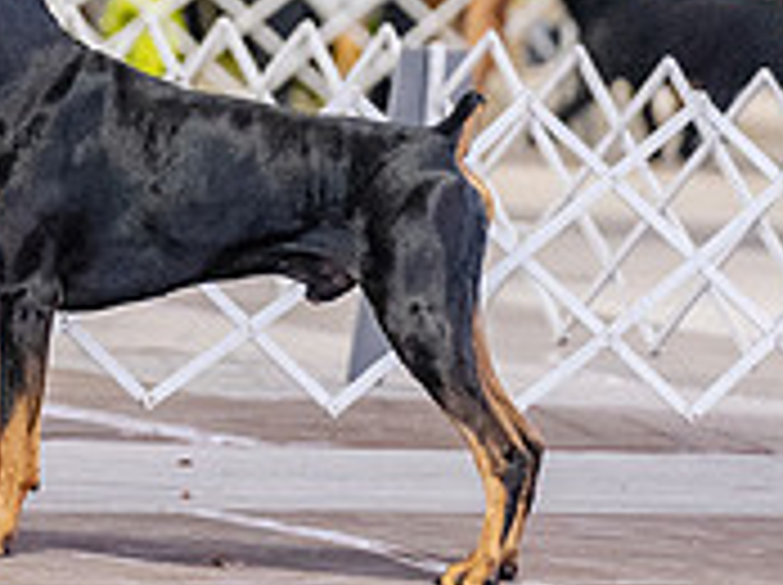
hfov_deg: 4.3
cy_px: -164
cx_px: 18
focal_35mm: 459
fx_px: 10368
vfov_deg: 3.2
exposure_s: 1/400
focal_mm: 143
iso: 6400
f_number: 2.8
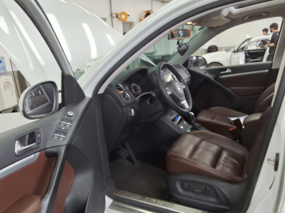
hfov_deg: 63.4
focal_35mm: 28
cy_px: 106
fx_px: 231
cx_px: 142
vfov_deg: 49.7
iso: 50
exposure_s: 1/120
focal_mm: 2.91
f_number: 1.9
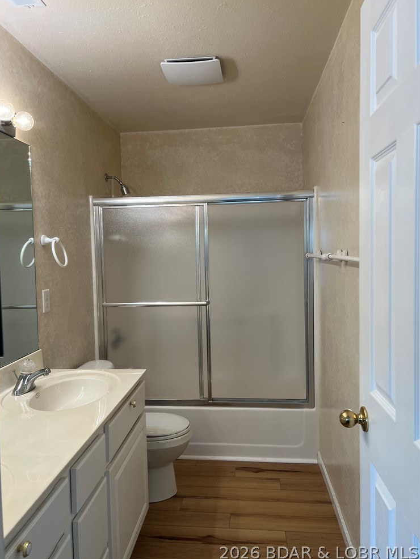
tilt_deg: -1.7
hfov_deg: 51.4
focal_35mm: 27
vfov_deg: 65.3
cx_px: 204
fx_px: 437
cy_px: 276
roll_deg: +1.2
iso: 64
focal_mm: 5.7
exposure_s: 1/120
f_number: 1.5
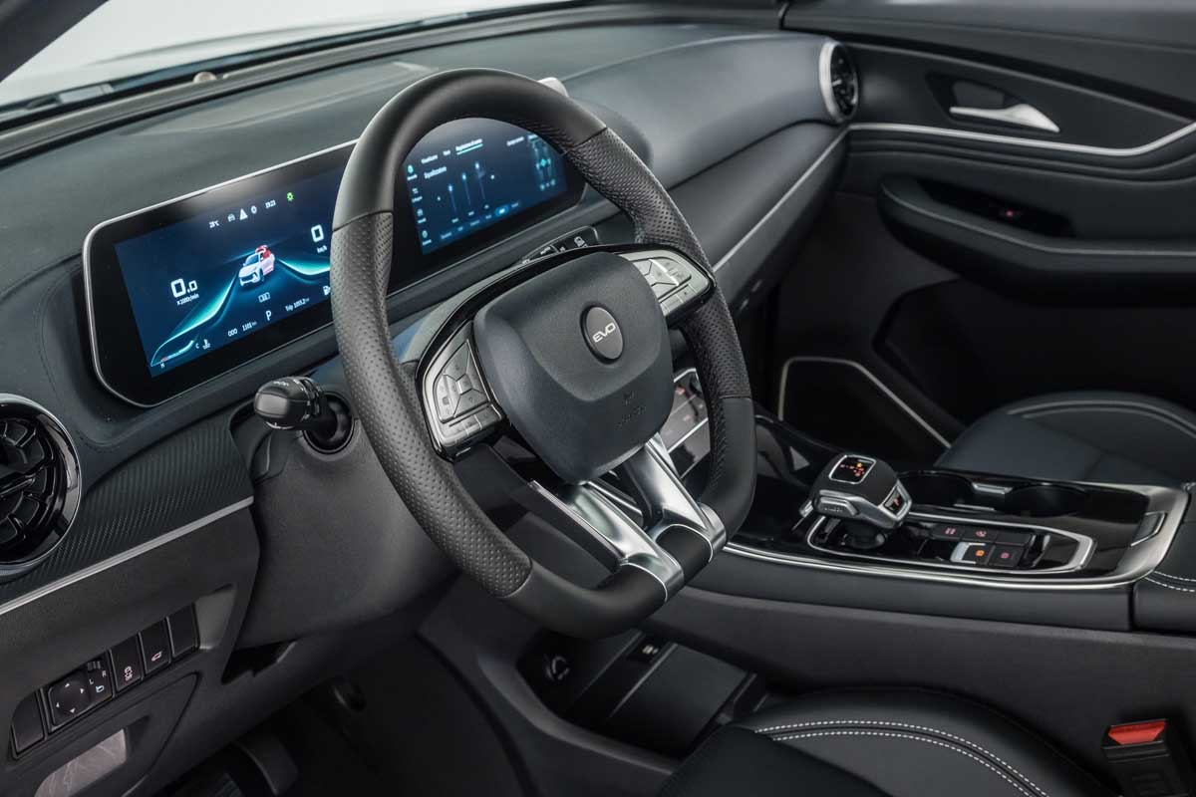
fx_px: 1462
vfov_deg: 30.5
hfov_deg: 44.5
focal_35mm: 44
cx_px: 598
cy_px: 398
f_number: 8
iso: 1000
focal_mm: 44
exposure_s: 1/10
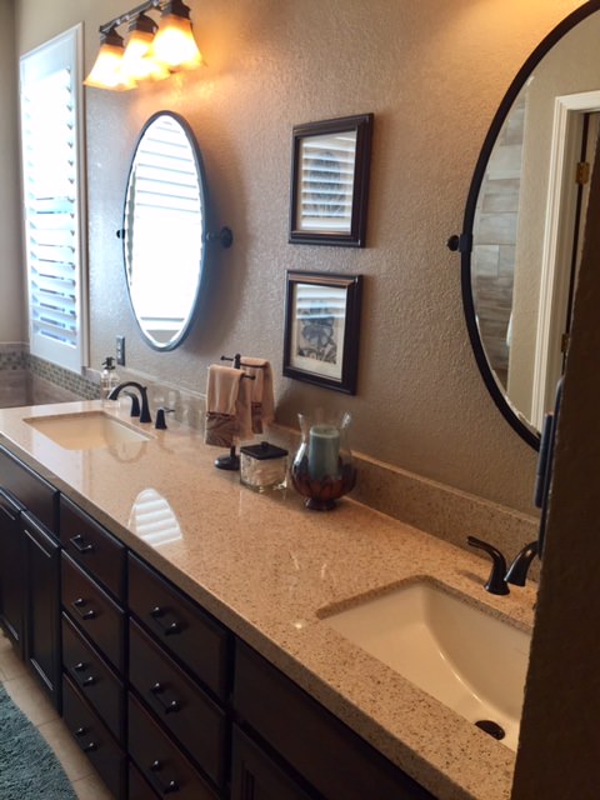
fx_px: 670
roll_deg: -2.2
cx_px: 300
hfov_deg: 48.2
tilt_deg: -11.8
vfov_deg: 61.7
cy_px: 400
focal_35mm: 29
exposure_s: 1/120
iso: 50
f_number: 2.2
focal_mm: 4.15
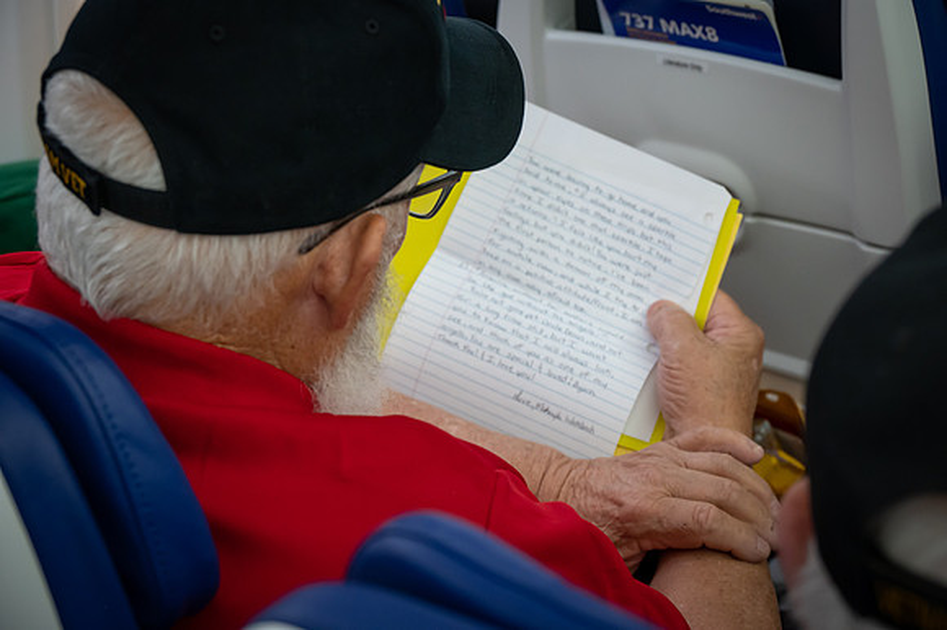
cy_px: 315
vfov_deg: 21.9
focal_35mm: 62
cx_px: 474
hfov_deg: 32.4
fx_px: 1630
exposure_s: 1/60
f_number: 6.3
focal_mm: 62
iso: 4000
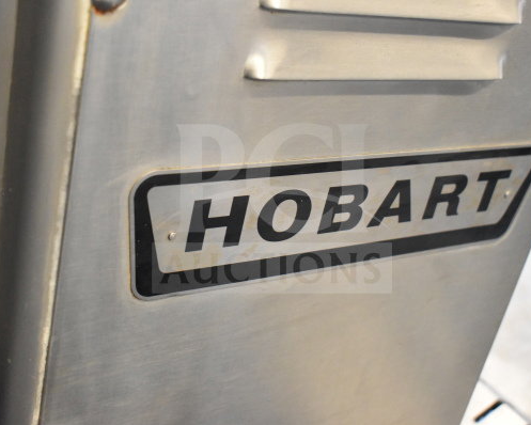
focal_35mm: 54
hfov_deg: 35.0
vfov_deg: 28.3
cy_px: 209
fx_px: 842
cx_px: 271
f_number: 5.6
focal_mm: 31
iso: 6400
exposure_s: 1/125
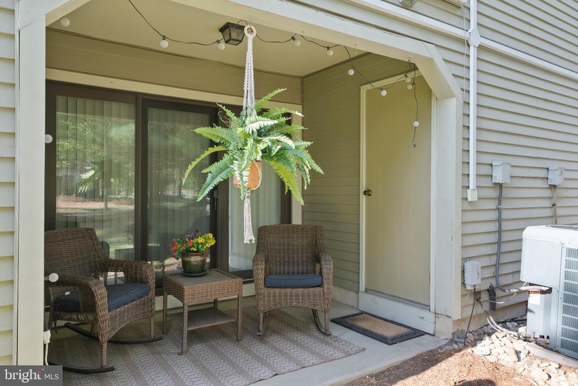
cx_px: 289
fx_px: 402
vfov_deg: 51.3
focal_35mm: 25
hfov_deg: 71.5
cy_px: 193
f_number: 8
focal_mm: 25
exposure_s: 1/50
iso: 2000
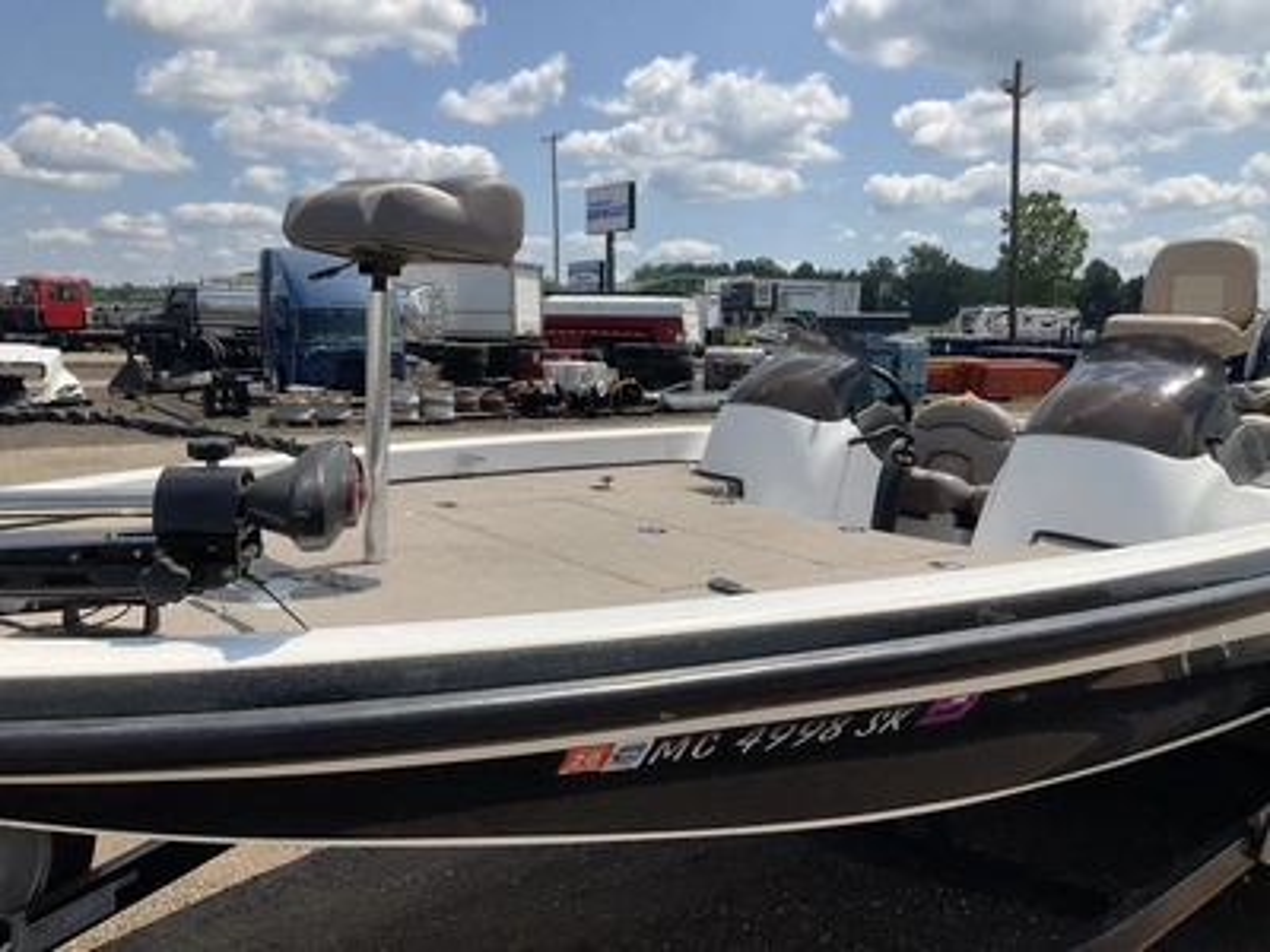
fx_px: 1064
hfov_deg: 61.7
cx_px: 635
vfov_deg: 48.2
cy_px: 476
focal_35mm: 29
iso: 25
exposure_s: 1/2427
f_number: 1.8
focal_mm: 3
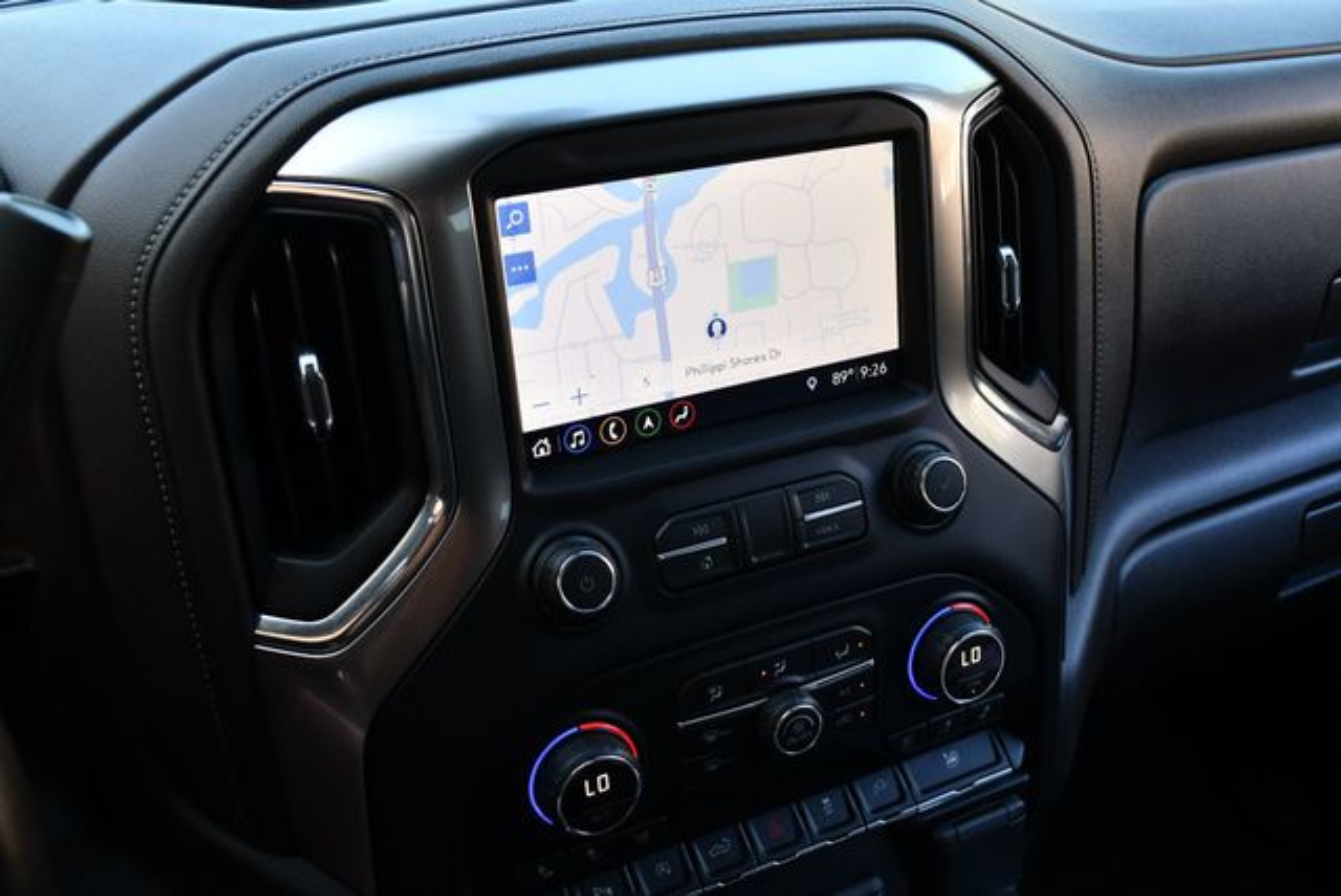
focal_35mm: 36
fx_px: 1342
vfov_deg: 36.9
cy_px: 448
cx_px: 670
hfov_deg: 53.1
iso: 400
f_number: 4
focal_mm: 18
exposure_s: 1/250
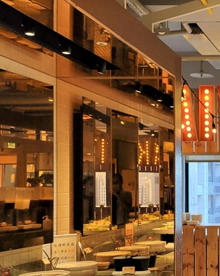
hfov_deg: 20.0
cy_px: 182
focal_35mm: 67
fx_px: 546
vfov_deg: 28.1
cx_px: 322
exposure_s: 1/120
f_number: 1.8
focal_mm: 5.4
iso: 160
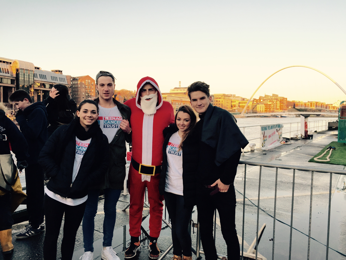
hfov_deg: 61.7
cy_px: 130
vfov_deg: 48.2
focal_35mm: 29
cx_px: 173
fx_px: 290
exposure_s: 1/233
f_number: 2.2
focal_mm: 4.15
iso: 32
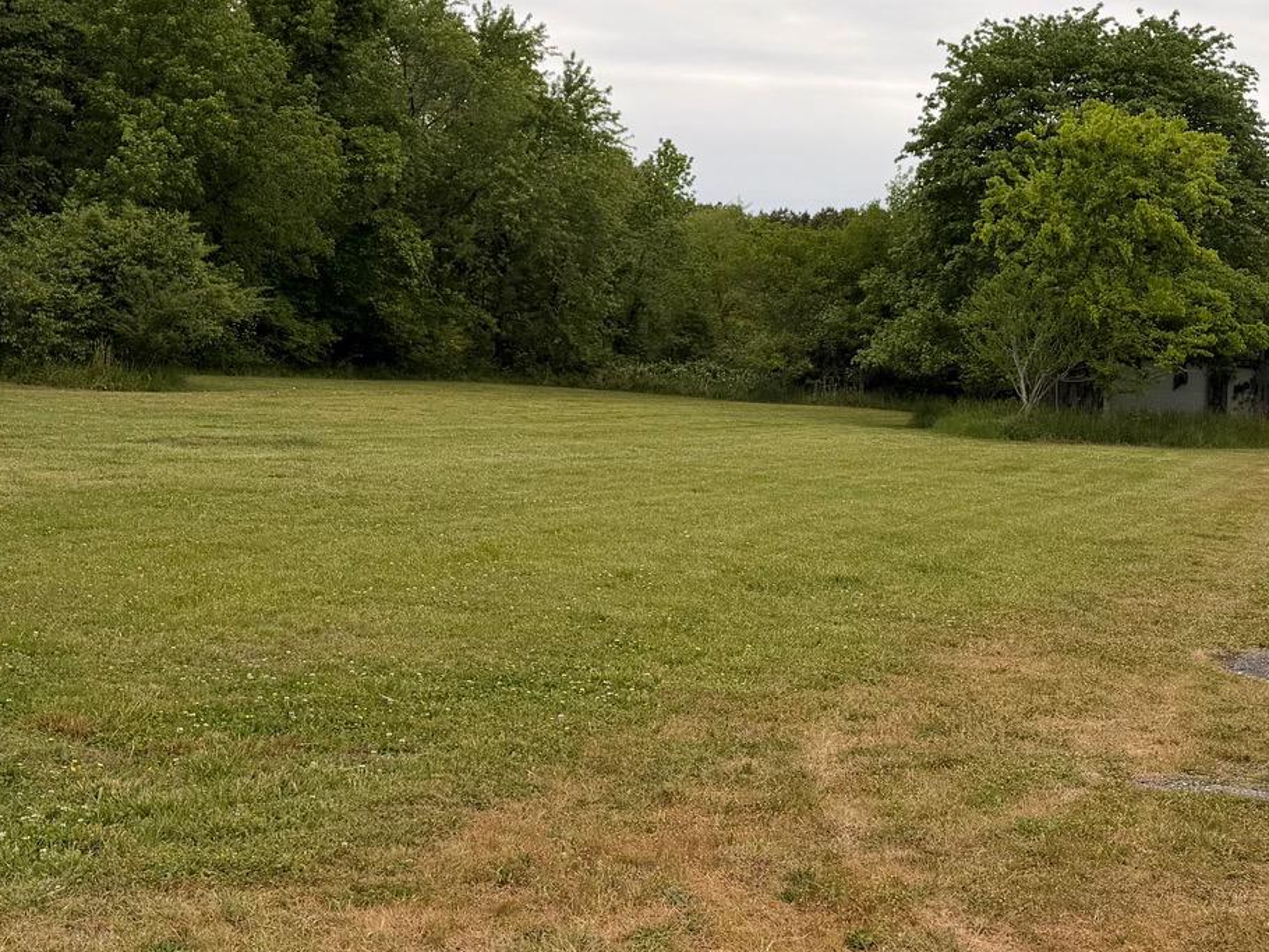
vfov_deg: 26.7
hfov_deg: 35.4
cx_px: 747
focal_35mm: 54
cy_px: 244
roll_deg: -3.4
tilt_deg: +2.7
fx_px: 1980
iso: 80
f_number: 1.78
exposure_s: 1/3953
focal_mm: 6.76
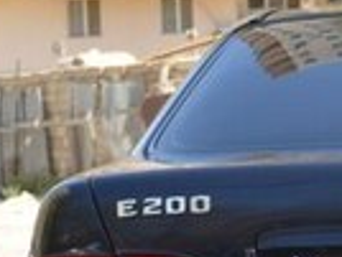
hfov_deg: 11.3
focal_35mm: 170
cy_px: 380
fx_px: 1683
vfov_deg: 8.6
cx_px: 436
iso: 100
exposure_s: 1/200
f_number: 5
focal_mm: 24
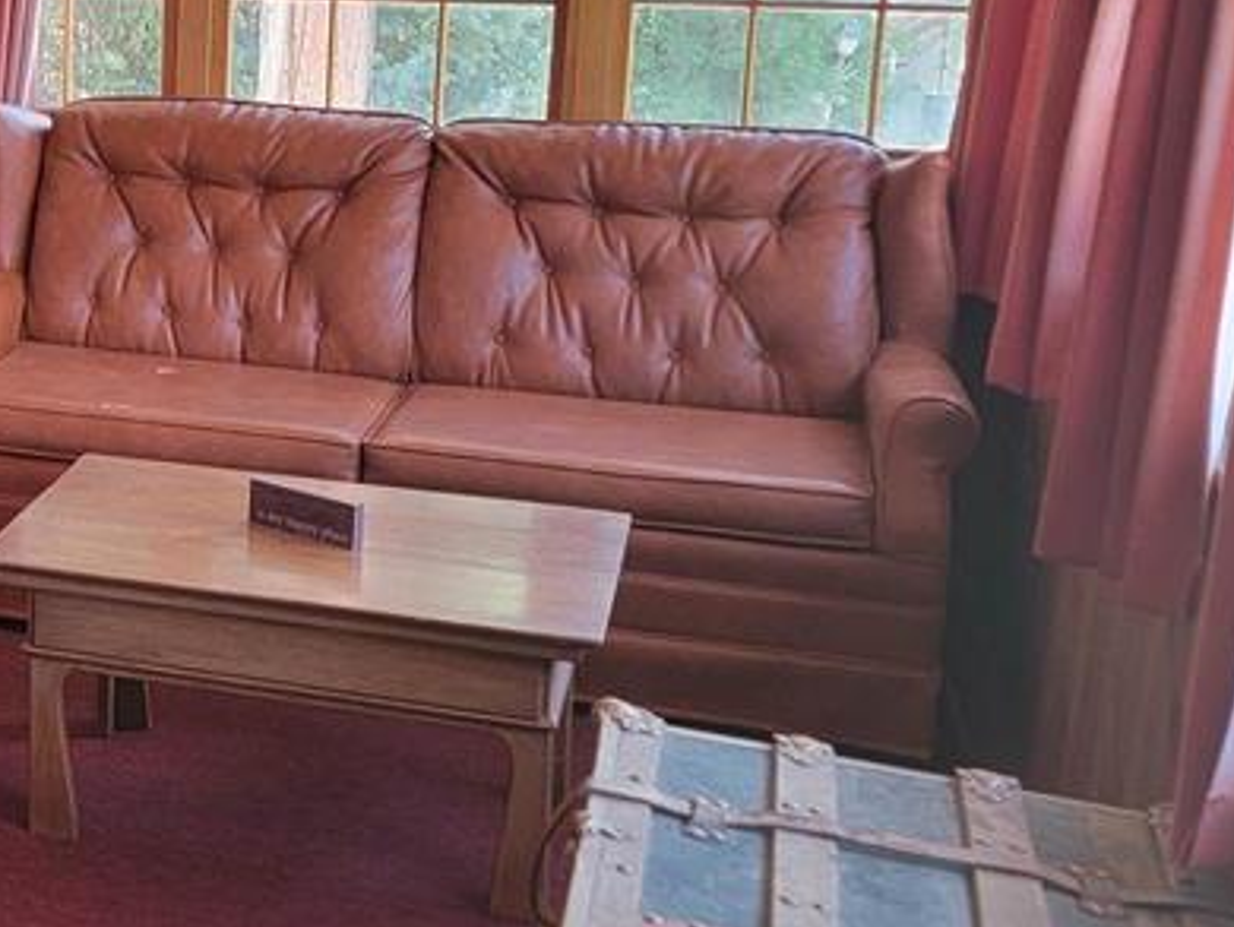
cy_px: 221
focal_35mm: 63
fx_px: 2247
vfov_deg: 23.1
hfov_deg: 27.3
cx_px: -218
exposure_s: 1/120
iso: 200
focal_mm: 6.7
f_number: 1.8
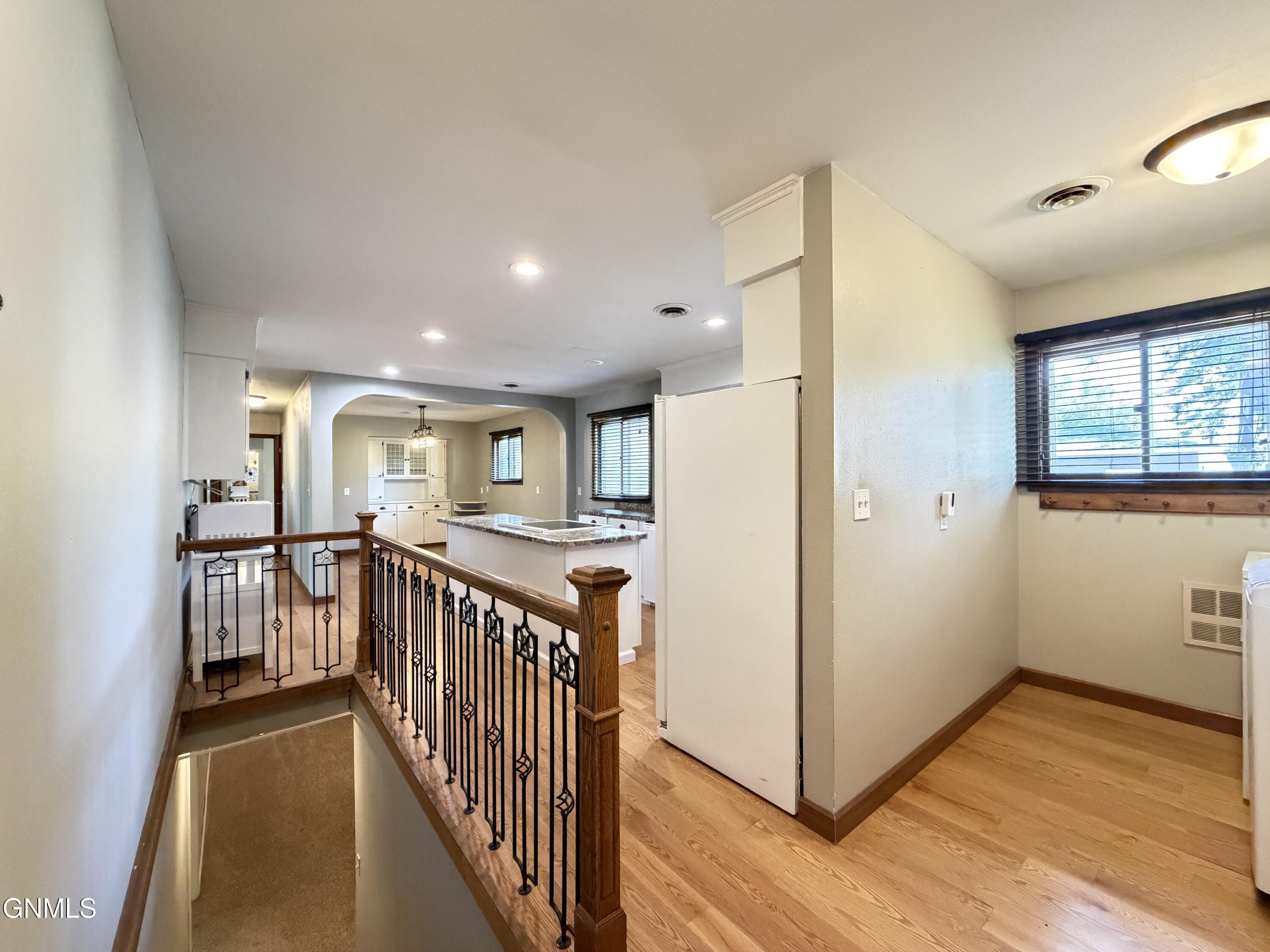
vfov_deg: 85.7
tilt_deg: +0.3
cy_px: 476
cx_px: 635
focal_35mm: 14
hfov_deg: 102.1
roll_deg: +0.9
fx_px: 514
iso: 1250
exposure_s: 1/60
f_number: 2.2
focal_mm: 2.22
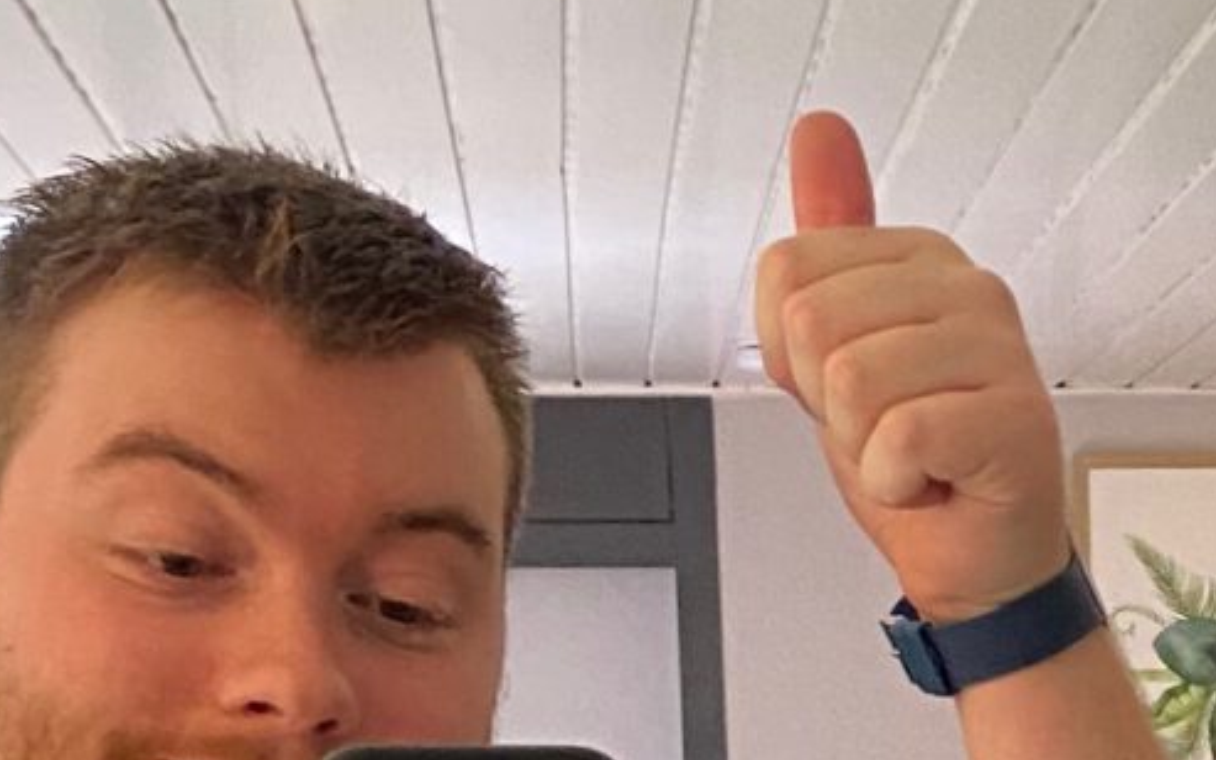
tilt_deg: -5.1
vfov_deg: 8.8
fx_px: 4738
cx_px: 1428
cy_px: 1382
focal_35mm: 143
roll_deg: +0.5
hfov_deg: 14.2
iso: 250
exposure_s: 1/50
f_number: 1.8
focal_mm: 4.25
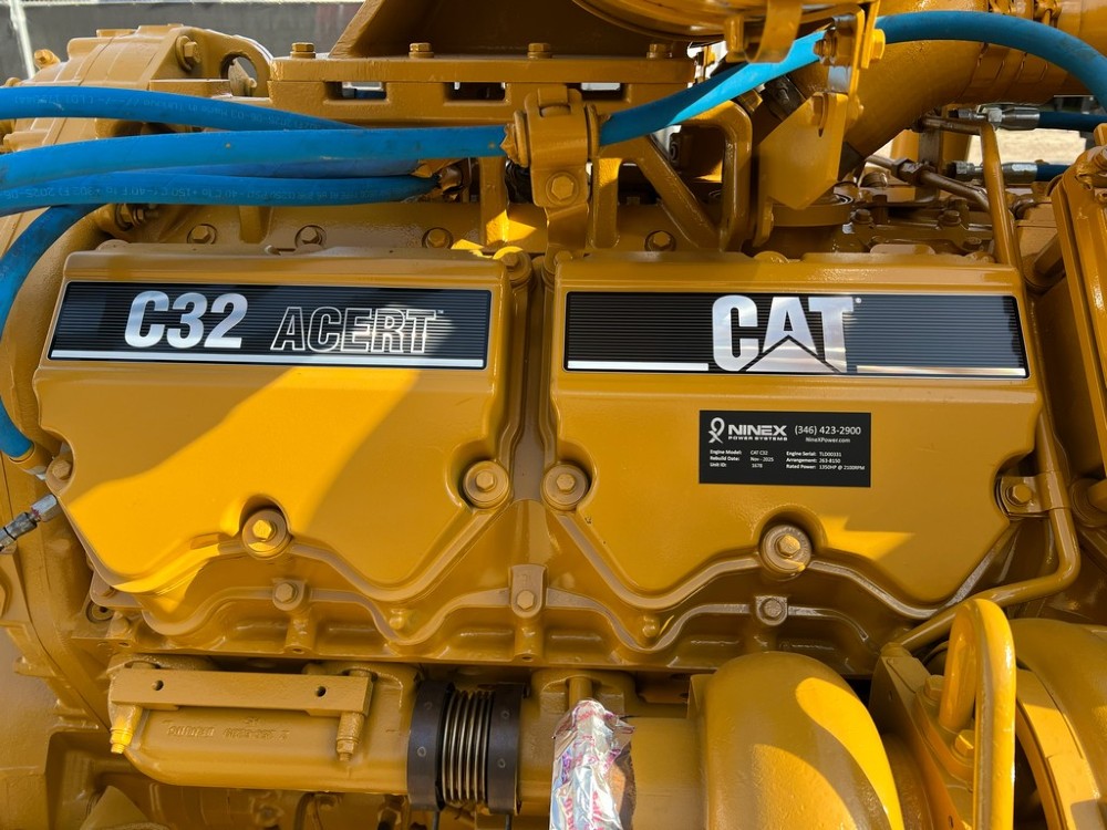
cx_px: 554
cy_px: 415
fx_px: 831
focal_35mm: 26
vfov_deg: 53.1
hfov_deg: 67.3
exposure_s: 1/846
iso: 50
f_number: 1.5
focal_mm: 5.7
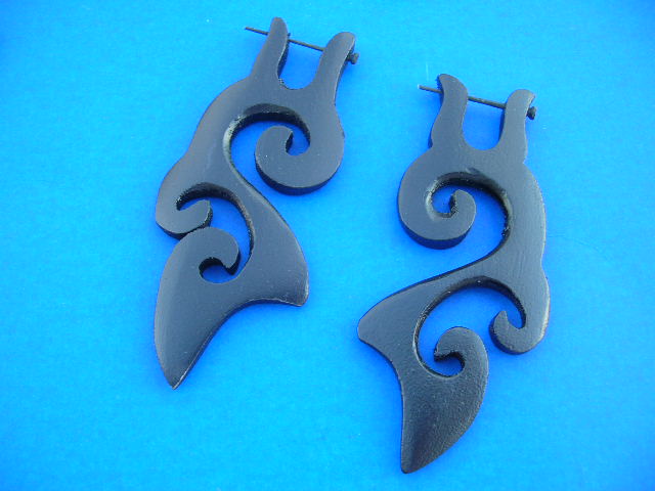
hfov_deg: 52.6
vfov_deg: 40.7
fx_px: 662
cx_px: 328
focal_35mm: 35
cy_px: 246
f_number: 2.8
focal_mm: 5.8
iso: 50
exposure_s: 1/39.8
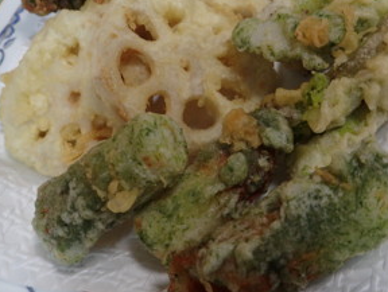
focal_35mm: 39
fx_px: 438
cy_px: 79
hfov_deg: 47.3
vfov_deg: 36.2
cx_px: 244
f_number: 2
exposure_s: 1/60
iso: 200
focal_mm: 4.5
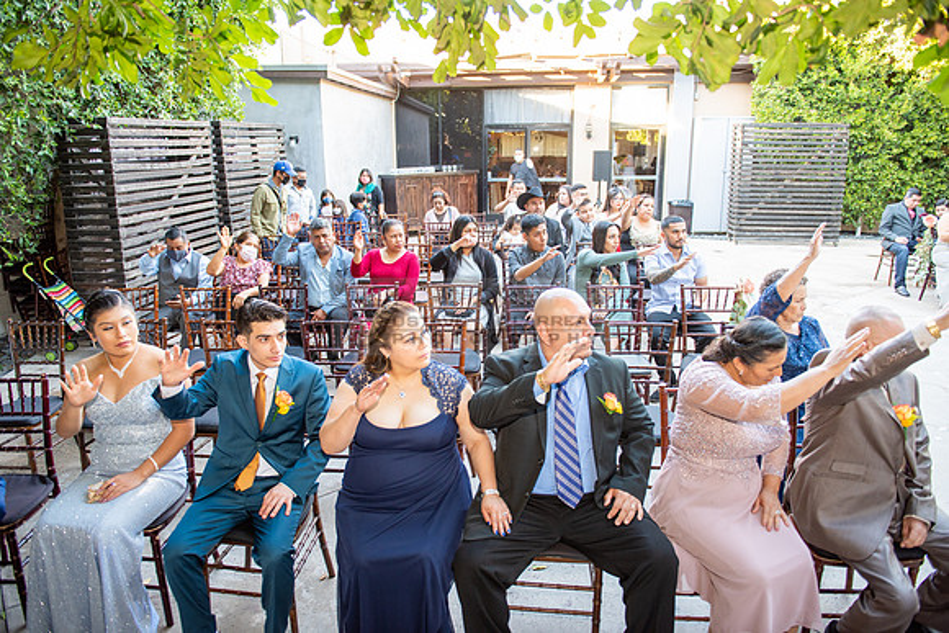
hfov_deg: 73.7
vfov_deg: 53.2
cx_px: 474
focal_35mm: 24
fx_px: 633
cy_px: 316
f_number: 3.2
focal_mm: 24
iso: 500
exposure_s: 1/100
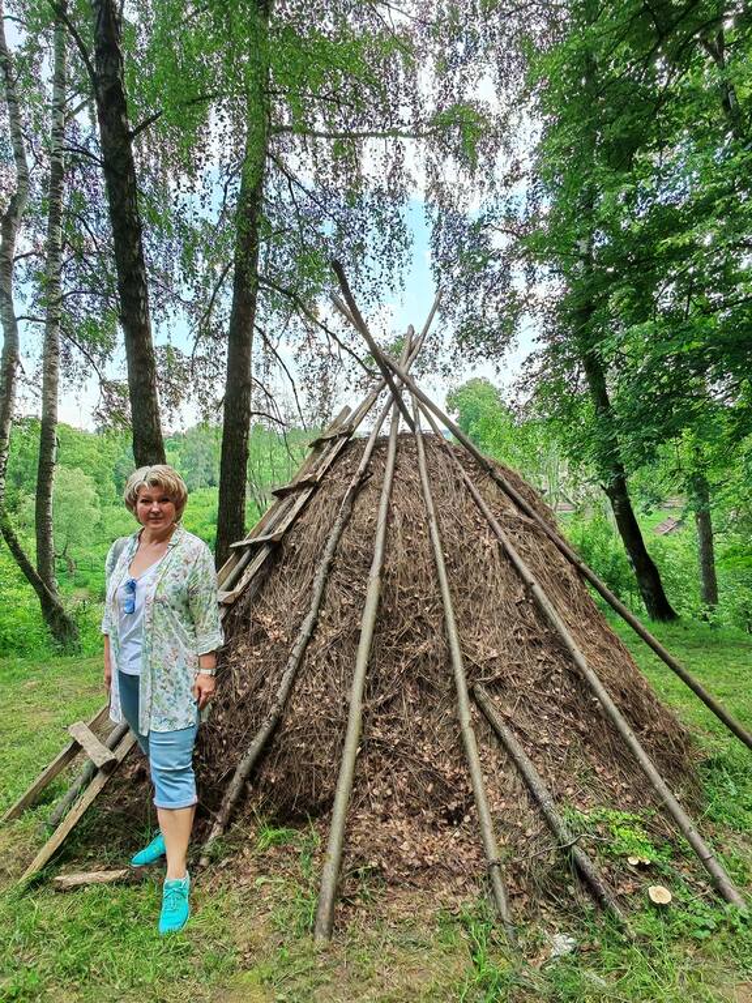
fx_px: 666
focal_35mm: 23
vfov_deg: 73.9
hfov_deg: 58.9
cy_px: 502
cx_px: 376
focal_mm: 1.96
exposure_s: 1/130
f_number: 2.2
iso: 50
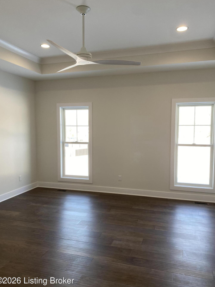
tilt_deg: -3.9
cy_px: 145
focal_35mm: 27
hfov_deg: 51.4
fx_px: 223
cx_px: 107
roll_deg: -0.4
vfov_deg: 65.3
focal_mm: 4.25
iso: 64
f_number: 1.8
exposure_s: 1/120
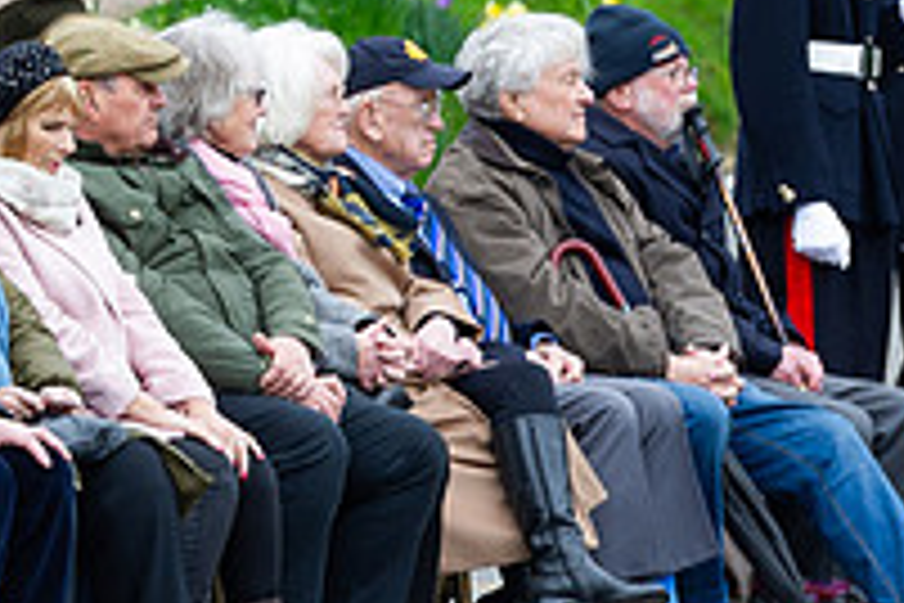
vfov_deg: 2.1
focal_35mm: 646
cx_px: -376
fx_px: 16221
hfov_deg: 3.2
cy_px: -62
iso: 560
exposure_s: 1/250
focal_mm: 185
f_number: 6.3
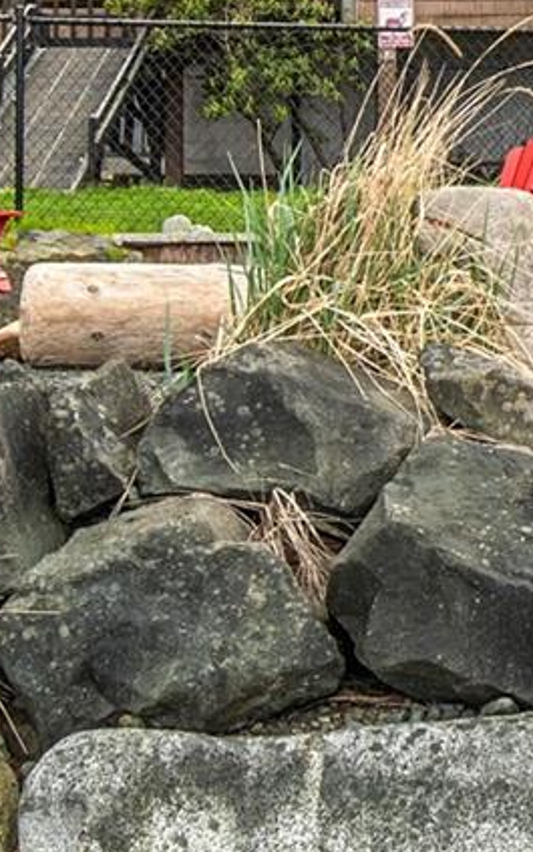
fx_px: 2952
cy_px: 100
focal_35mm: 127
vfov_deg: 16.2
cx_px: 871
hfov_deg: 9.9
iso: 200
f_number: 9
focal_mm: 22
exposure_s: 1/320
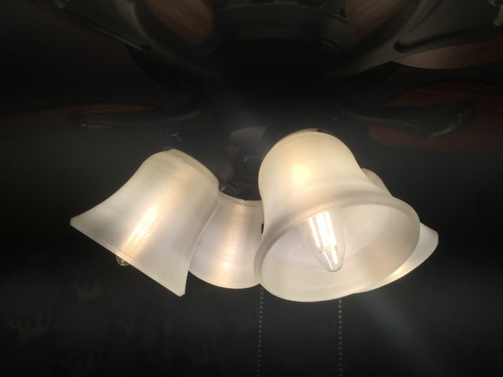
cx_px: 252
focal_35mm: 29
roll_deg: -1.3
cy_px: 188
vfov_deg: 48.2
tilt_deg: +9.1
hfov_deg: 61.7
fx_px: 421
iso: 25
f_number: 2.2
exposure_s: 1/411
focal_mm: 4.15
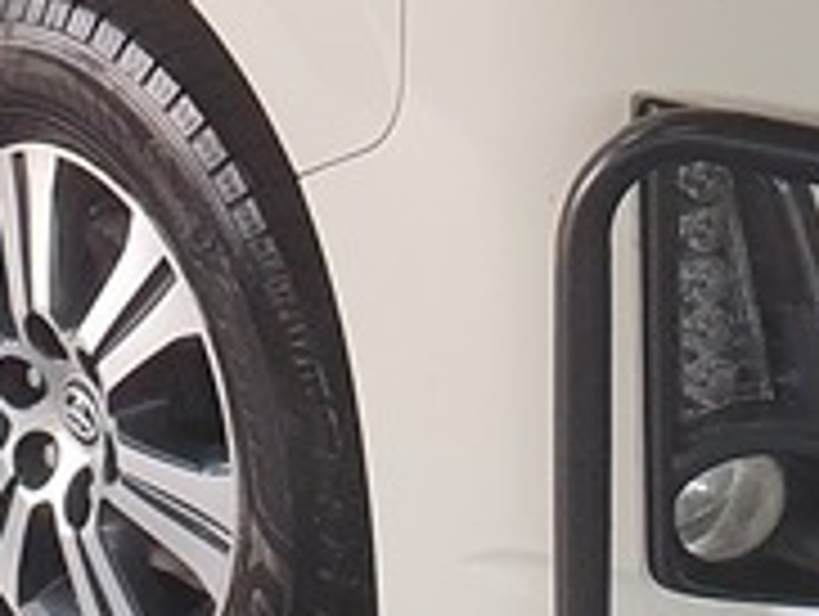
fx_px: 3459
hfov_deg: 13.5
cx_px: 436
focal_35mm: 146
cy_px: -310
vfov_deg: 9.9
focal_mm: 4.32
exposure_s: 1/100
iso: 250
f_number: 2.4
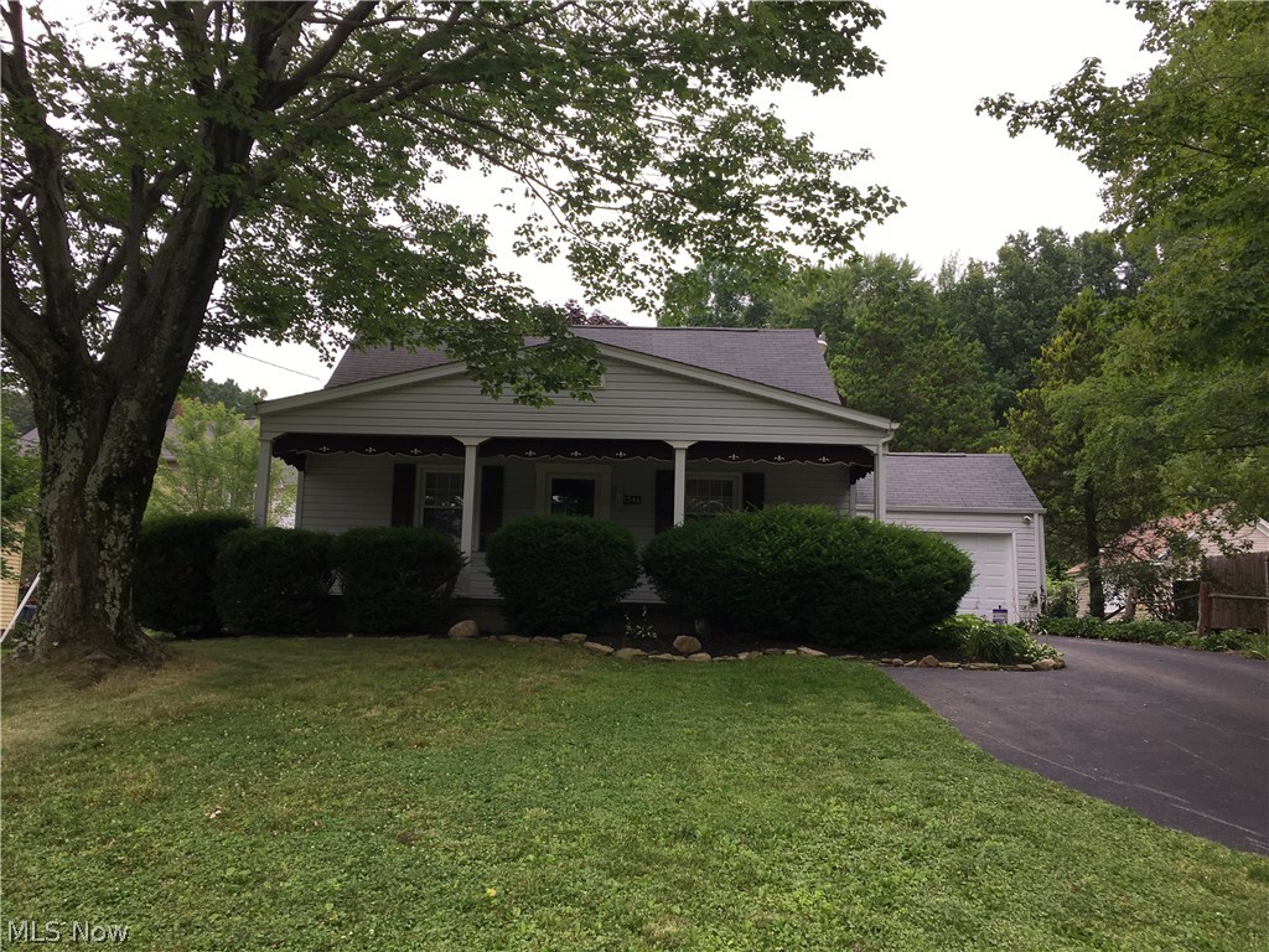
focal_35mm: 29
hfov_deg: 61.7
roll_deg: -0.2
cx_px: 634
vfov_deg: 48.2
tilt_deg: +8.4
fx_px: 1063
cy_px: 476
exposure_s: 1/188
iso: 25
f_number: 2.2
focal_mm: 4.15
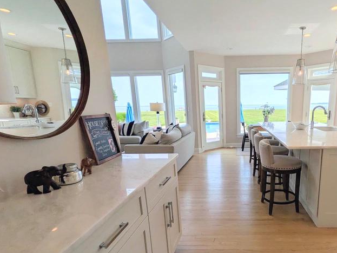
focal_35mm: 23
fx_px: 224
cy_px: 154
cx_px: 232
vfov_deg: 58.3
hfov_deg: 71.2
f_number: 2.2
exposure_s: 1/1414
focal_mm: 1.85
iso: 55
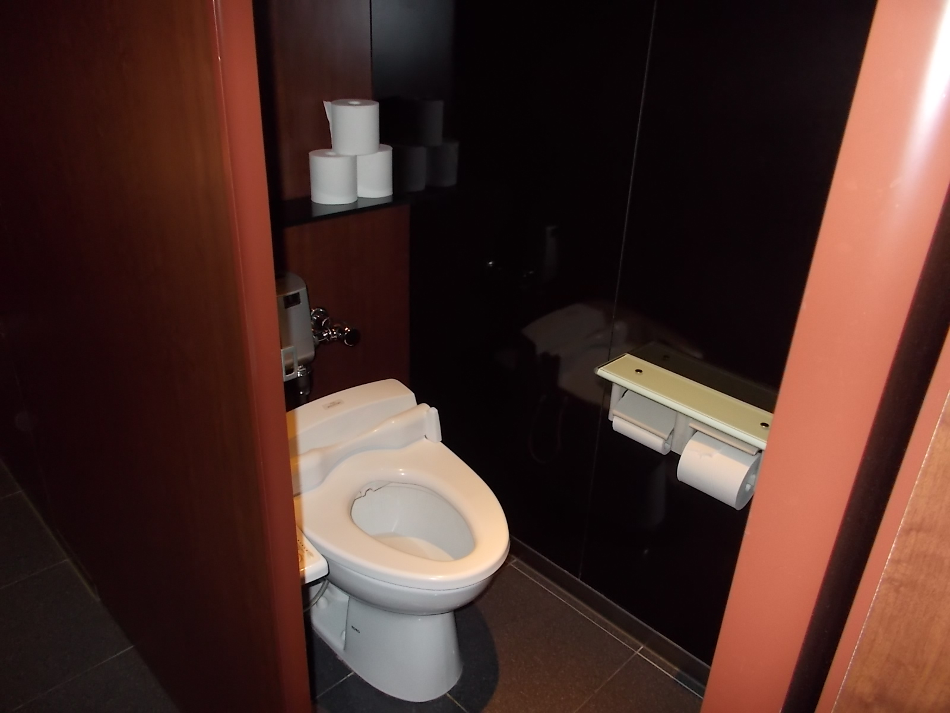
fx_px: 714
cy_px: 356
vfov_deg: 53.1
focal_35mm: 26
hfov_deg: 67.3
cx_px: 475
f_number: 3.2
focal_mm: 4.6
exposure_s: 1/25
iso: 200
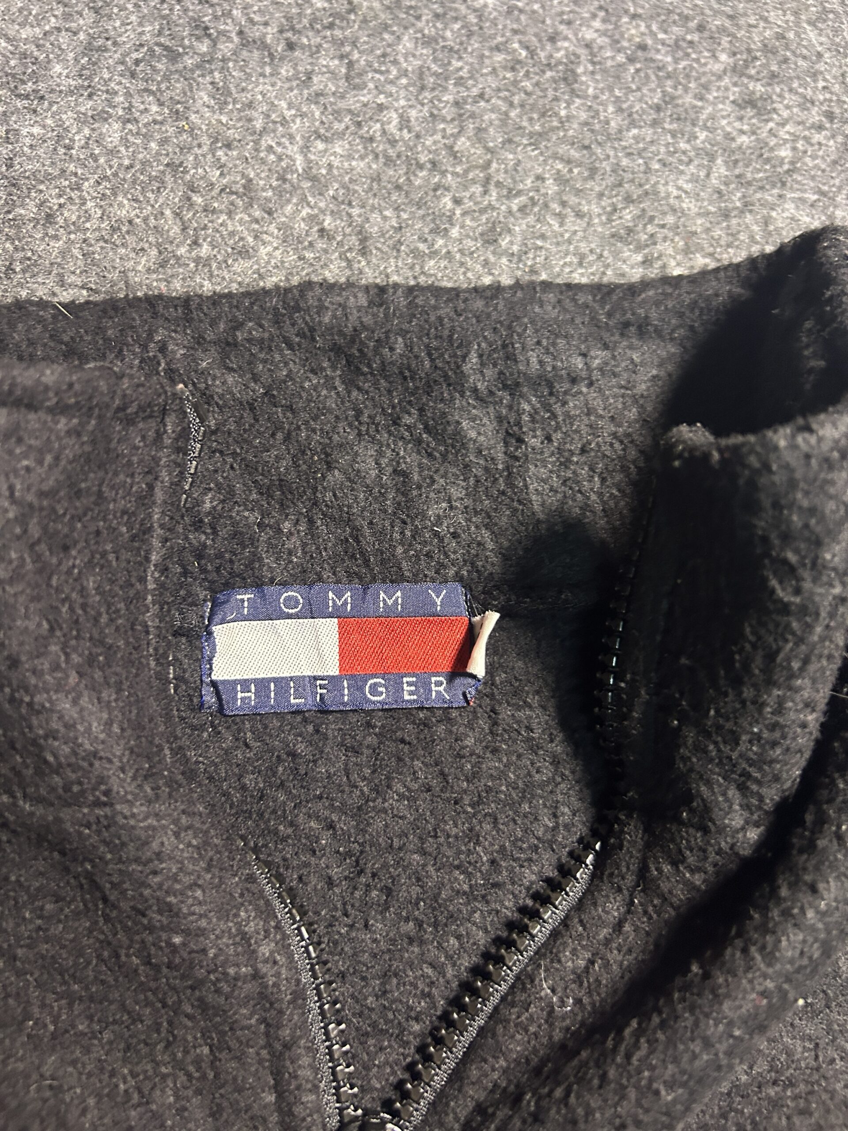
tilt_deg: -46.8
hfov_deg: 53.1
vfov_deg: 67.3
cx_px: 424
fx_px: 849
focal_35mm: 26
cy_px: 566
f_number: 1.5
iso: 500
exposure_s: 1/50
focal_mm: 5.7
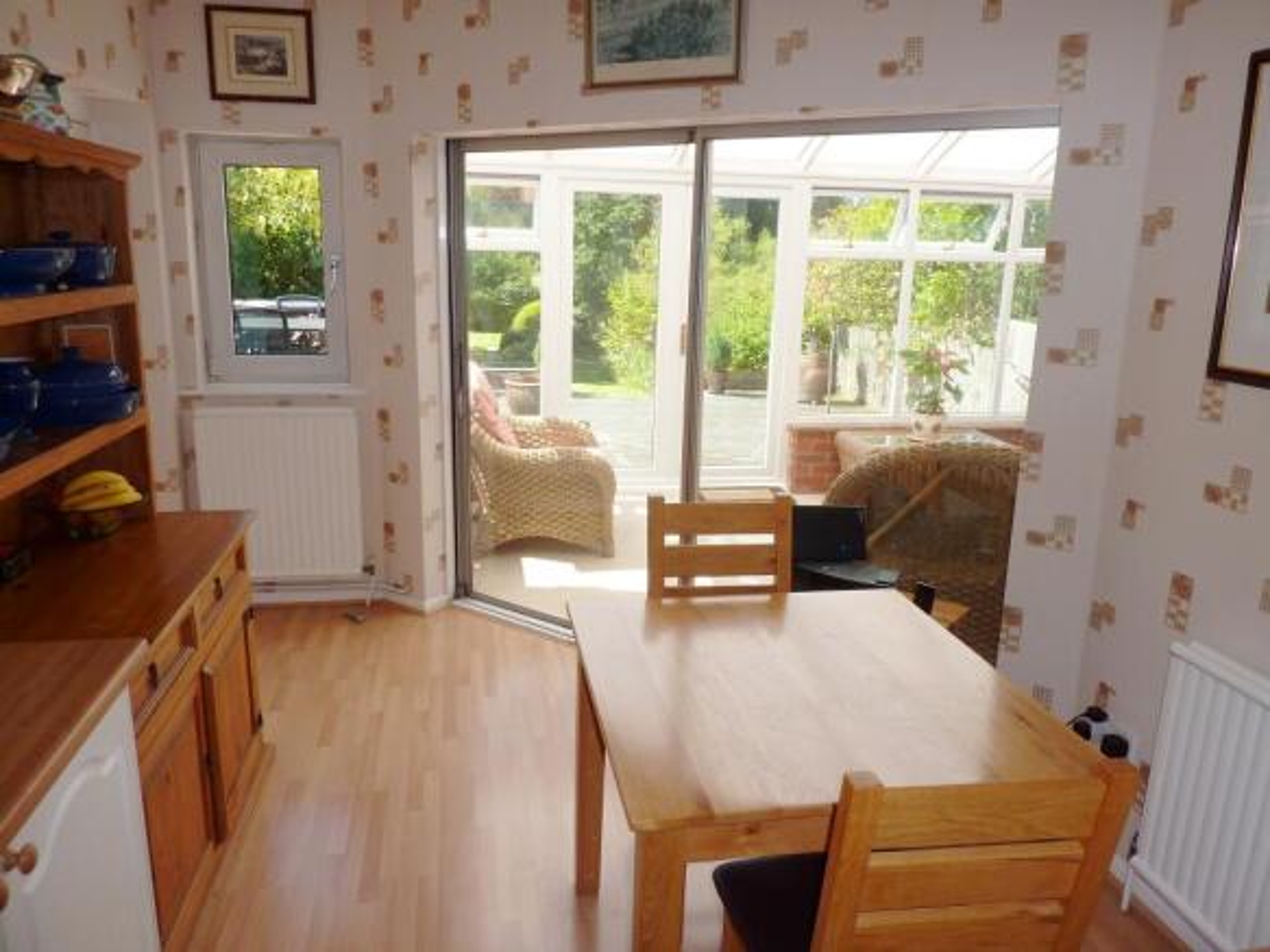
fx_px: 917
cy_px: 476
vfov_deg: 54.9
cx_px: 635
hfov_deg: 69.4
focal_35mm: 25
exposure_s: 1/160
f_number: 4
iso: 100
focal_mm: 4.1
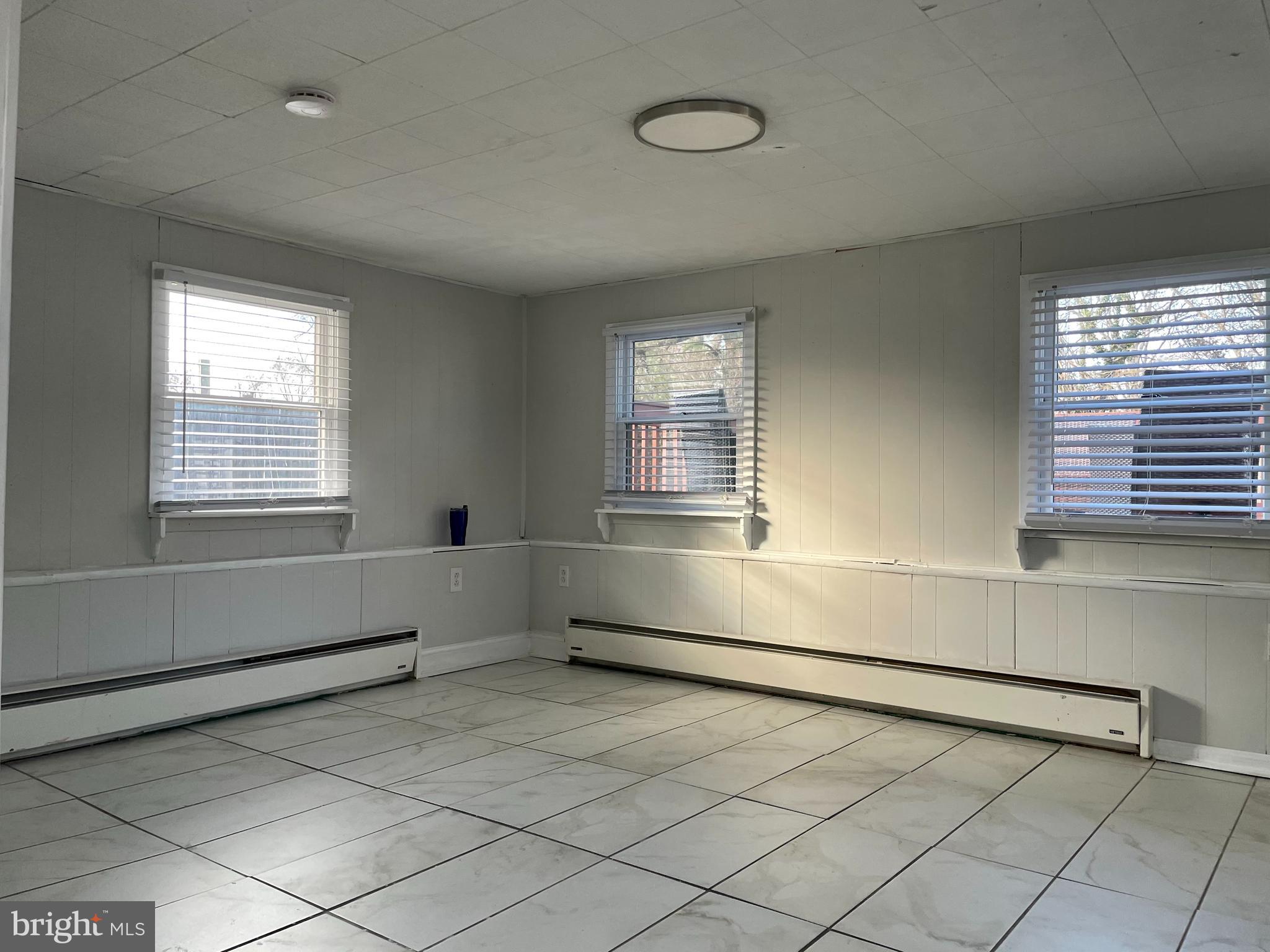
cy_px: 476
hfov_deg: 67.3
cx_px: 635
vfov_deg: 53.1
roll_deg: +0.3
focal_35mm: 26
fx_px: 954
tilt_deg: -0.3
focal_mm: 4.2
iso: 100
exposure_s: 1/120
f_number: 1.6
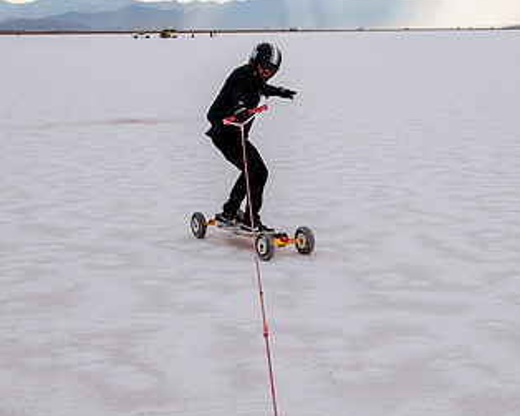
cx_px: 320
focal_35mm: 71
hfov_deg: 26.7
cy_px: 148
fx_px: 1092
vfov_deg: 21.5
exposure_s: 1/250
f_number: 9
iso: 100
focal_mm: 40
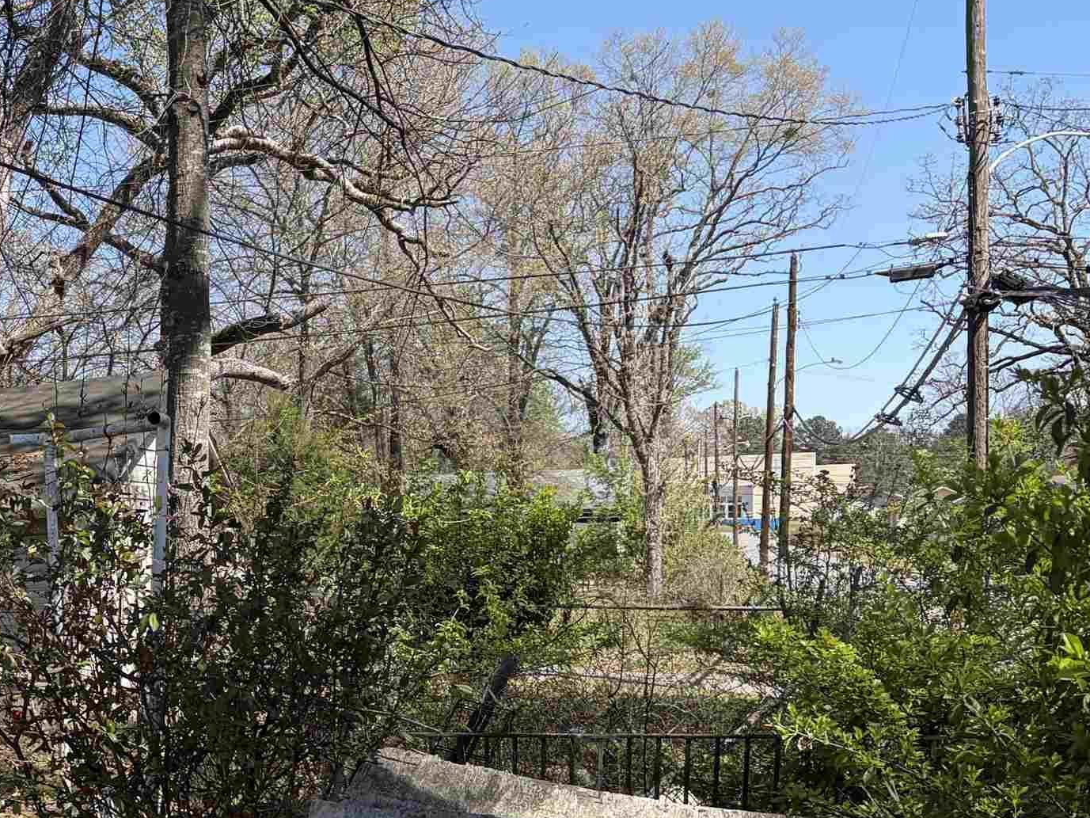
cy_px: 673
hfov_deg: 29.8
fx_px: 1826
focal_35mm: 58
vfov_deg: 24.8
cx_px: -113
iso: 50
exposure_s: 1/1626
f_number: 1.6
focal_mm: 5.96
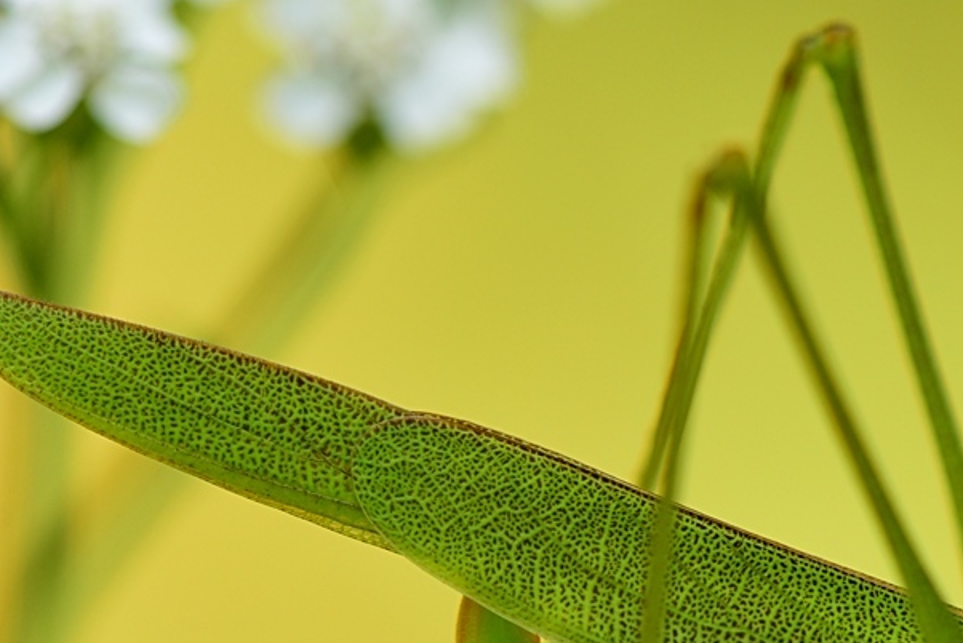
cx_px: 1013
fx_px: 6530
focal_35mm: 244
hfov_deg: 8.4
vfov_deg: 5.6
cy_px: 745
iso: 250
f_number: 9
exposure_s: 1/250
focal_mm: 105
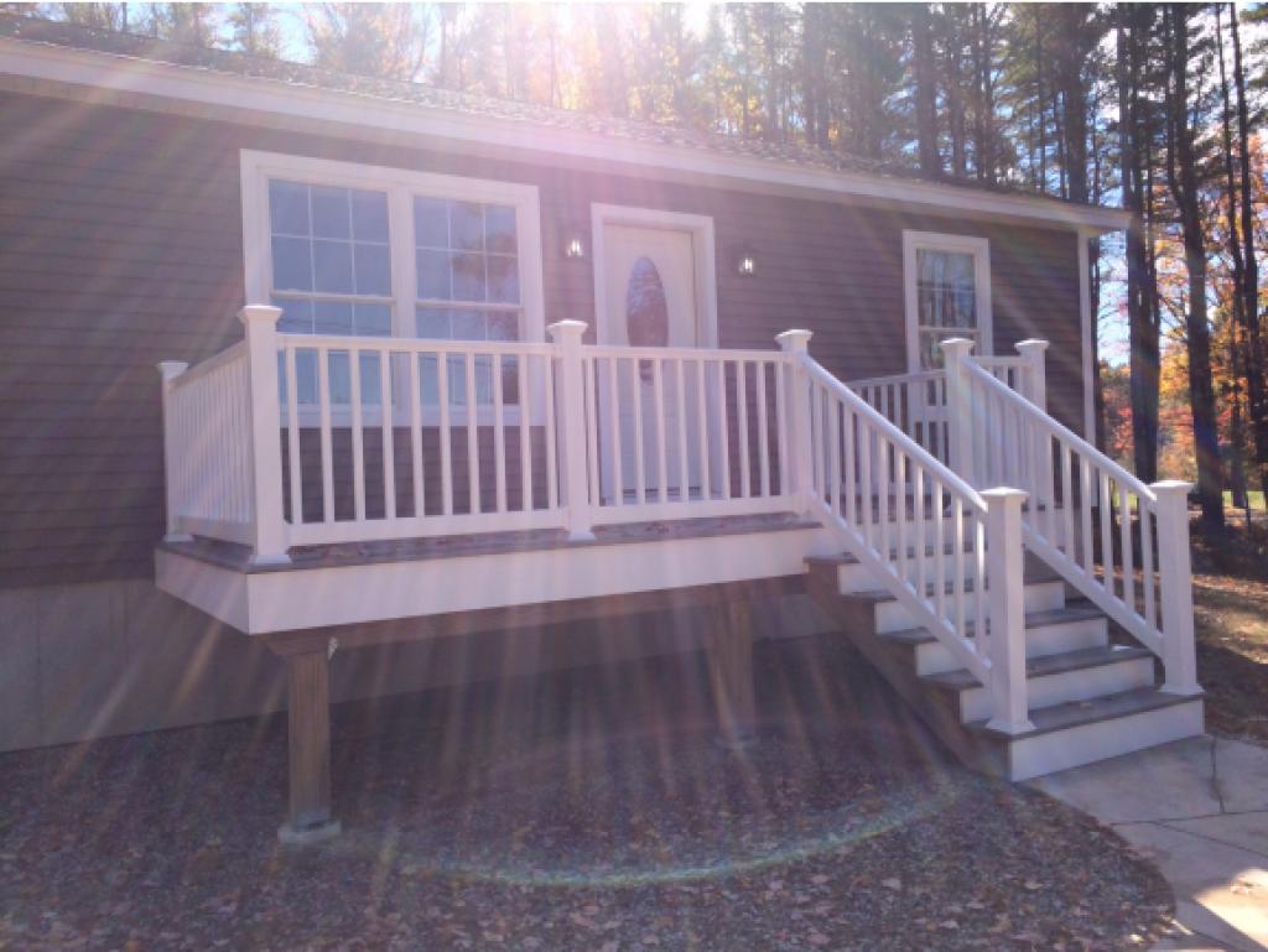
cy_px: 476
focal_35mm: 29
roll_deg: +3.2
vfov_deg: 48.3
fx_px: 1063
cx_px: 634
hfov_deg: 61.6
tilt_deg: -0.9
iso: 32
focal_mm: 4.15
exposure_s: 1/1282
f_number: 2.2
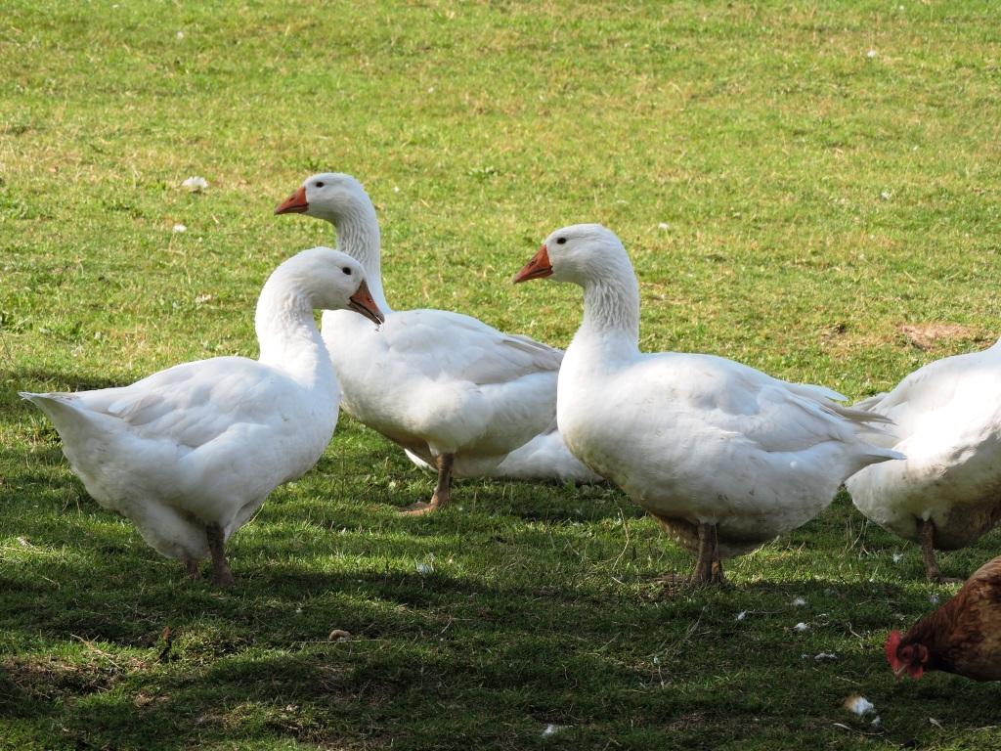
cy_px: 376
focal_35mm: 220
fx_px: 6362
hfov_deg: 9.0
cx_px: 500
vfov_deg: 6.8
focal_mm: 39.4
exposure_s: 1/250
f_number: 5.3
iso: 100
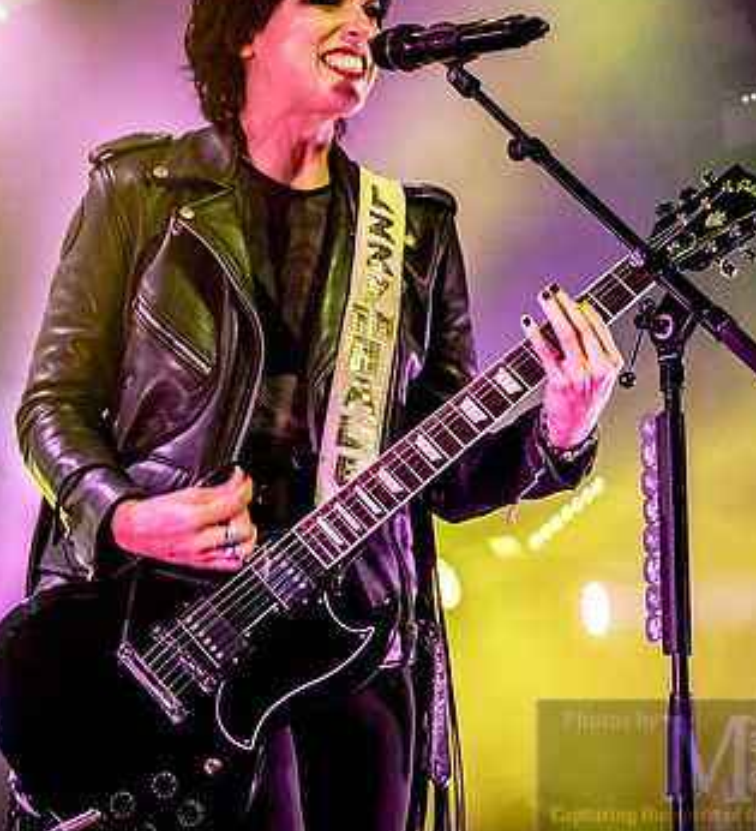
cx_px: 260
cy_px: 300
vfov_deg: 17.8
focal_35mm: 102
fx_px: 2647
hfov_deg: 16.2
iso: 1600
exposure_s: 1/160
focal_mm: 31
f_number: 4
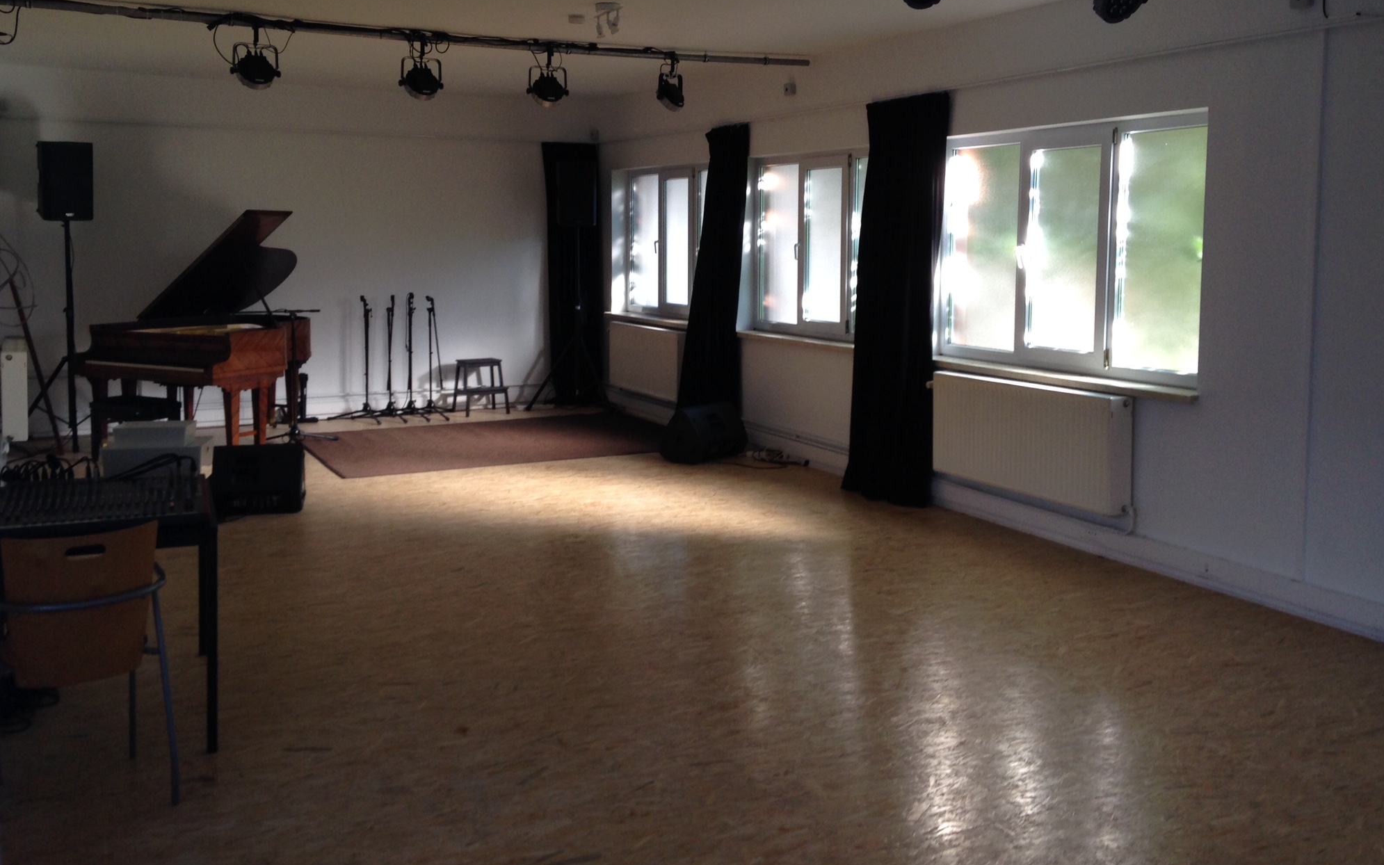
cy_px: 334
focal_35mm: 36
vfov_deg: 35.2
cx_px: 701
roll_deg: -1.1
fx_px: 1358
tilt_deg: -5.6
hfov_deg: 54.0
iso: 64
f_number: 2.4
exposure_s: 1/60
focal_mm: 4.12
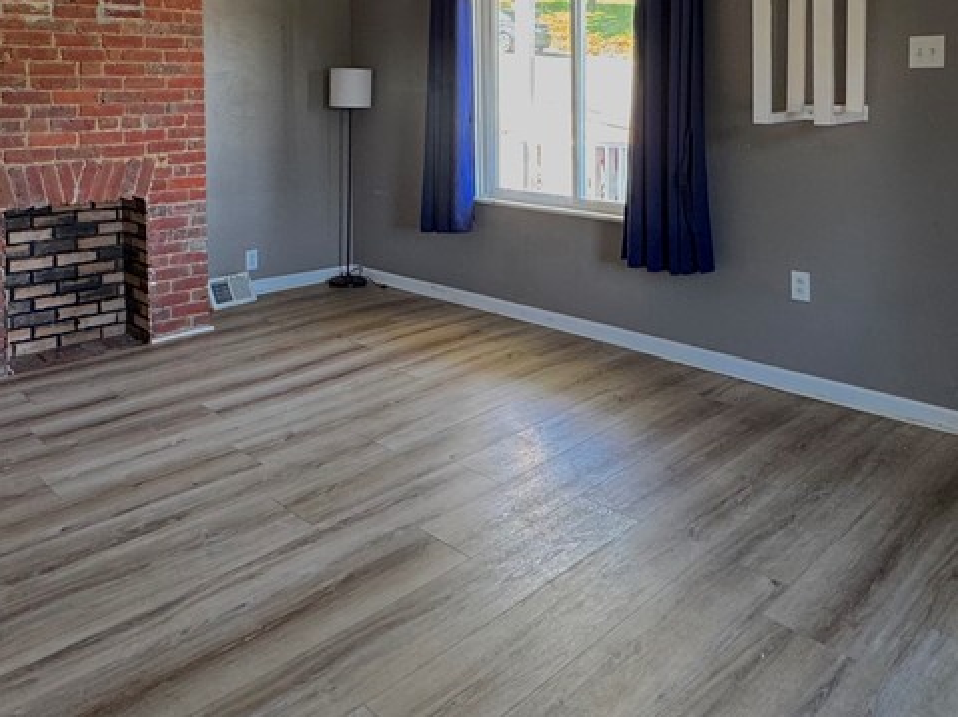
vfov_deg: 43.8
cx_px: 479
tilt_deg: -1.9
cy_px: 112
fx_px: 830
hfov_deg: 60.0
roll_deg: -0.8
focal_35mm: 30
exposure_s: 1/99
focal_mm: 2.22
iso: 250
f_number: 2.2
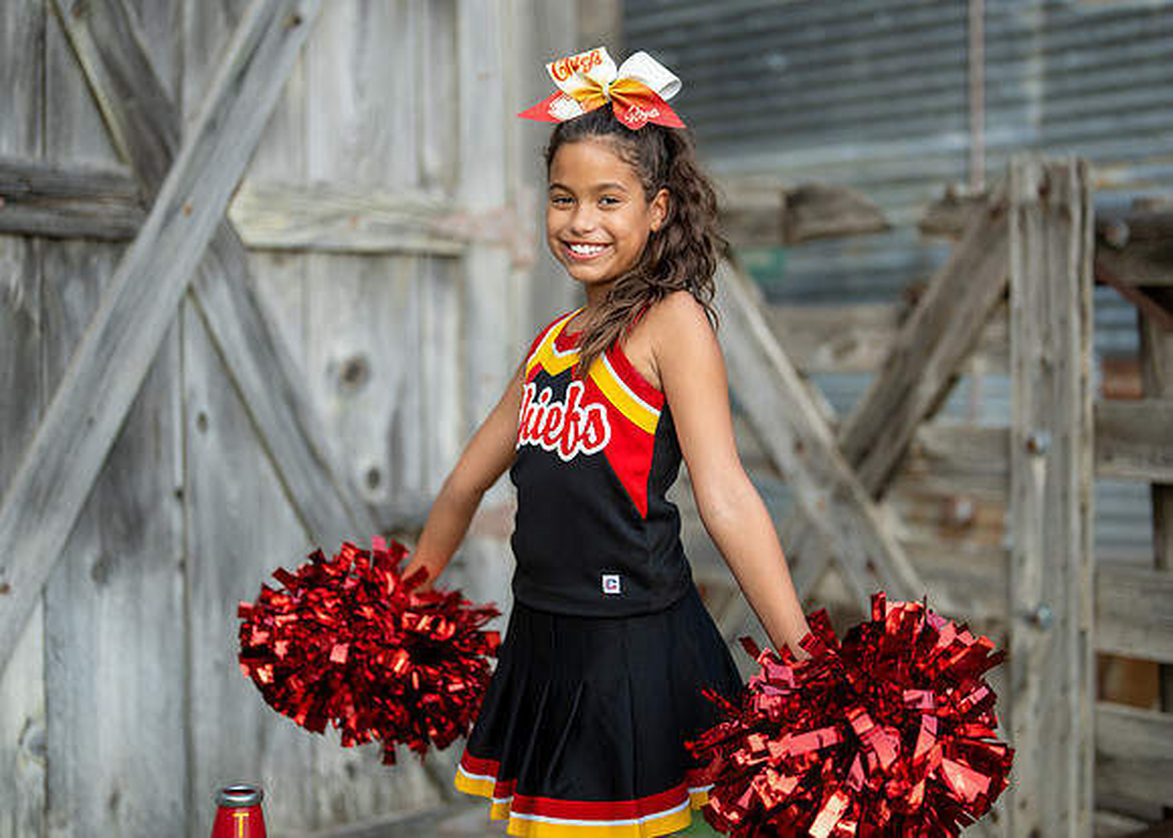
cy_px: 377
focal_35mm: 58
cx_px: 612
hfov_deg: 33.6
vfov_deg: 24.3
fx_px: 1944
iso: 125
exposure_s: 1/1600
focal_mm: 50
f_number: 1.2
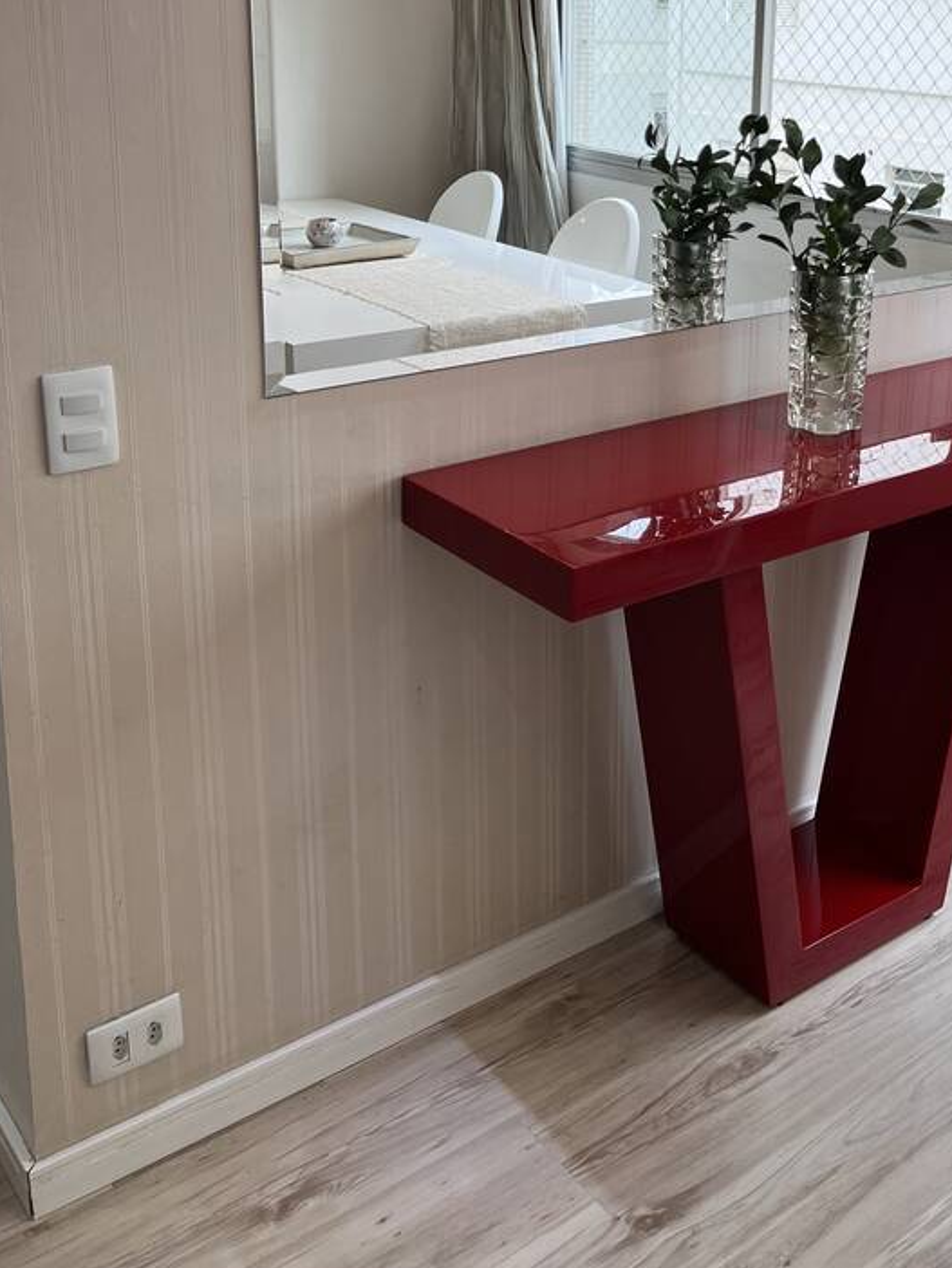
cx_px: 714
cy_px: 336
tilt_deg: -12.7
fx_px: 1466
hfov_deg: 35.2
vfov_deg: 45.4
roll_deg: -1.6
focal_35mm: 40
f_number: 1.5
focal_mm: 5.7
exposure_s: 1/200
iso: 40
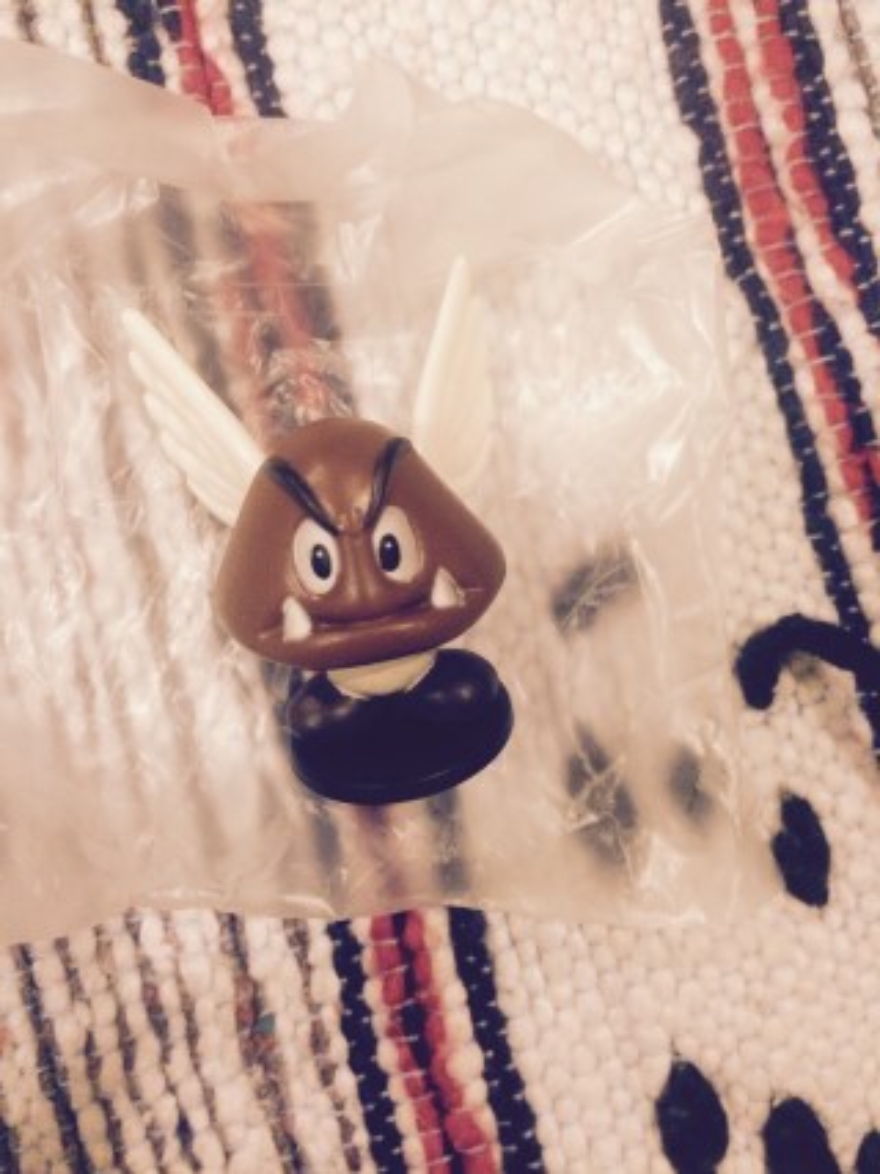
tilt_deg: -88.1
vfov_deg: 61.7
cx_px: 440
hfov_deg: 48.2
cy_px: 587
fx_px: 983
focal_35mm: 29
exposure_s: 1/30
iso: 250
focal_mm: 4.15
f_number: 2.2
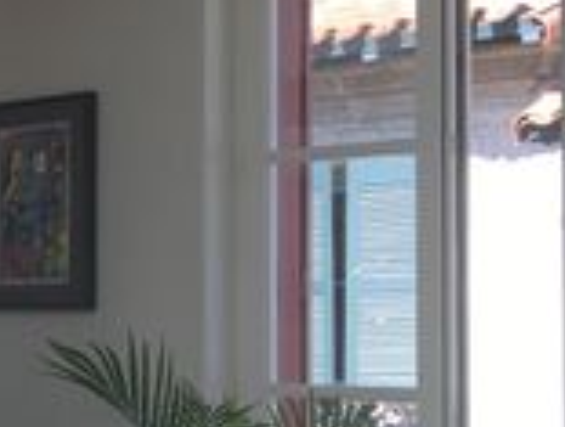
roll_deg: -0.3
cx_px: -401
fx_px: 1832
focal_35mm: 112
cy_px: 263
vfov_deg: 13.3
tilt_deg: +1.1
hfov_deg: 15.5
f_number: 2.2
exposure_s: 1/223
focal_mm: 4.15
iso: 25
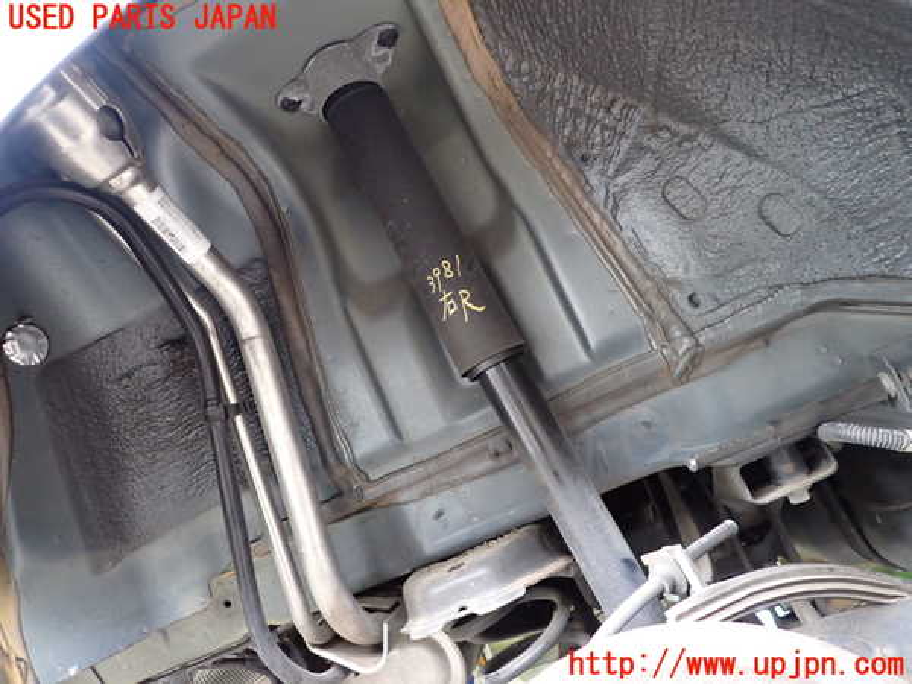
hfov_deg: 69.4
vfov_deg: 54.9
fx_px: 659
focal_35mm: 25
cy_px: 342
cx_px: 456
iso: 500
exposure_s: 1/30
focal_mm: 4.5
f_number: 2
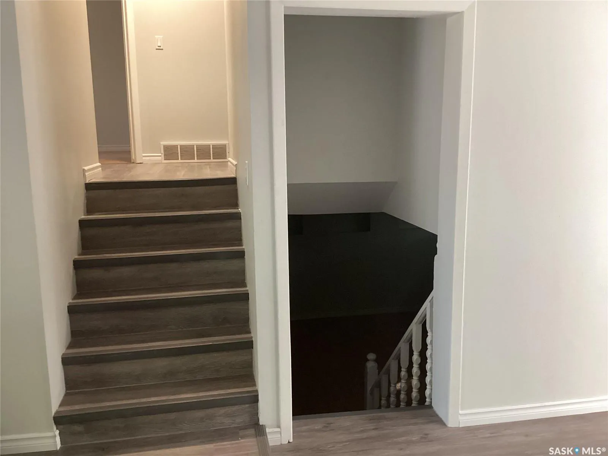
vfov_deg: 45.4
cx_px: 304
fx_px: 544
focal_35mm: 31
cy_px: 228
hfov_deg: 58.4
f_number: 2.4
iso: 200
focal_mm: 3.3
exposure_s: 1/50
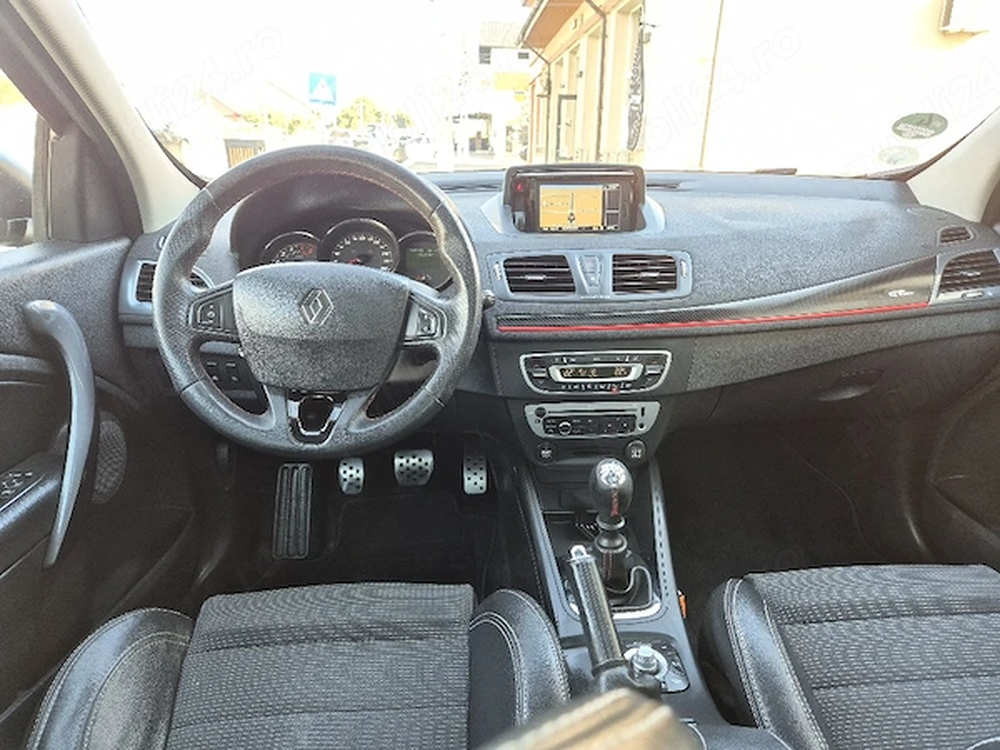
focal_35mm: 23
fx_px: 664
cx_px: 500
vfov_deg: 58.9
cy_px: 375
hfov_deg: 73.9
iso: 200
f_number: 1.8
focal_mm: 5.4
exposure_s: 1/100
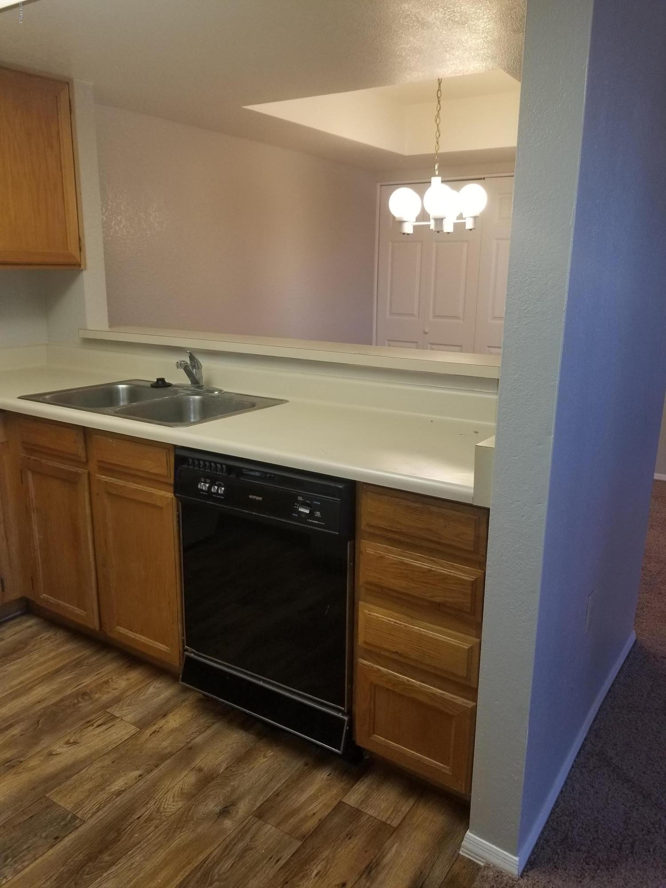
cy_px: 444
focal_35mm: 26
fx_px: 667
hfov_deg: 53.1
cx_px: 333
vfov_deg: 67.3
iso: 100
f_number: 1.7
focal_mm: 4.25
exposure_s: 1/60
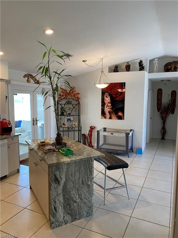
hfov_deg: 53.1
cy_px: 119
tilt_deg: -5.0
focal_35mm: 26
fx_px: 178
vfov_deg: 67.3
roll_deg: -1.1
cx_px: 89
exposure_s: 1/60
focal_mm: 4.25
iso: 80
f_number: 1.8
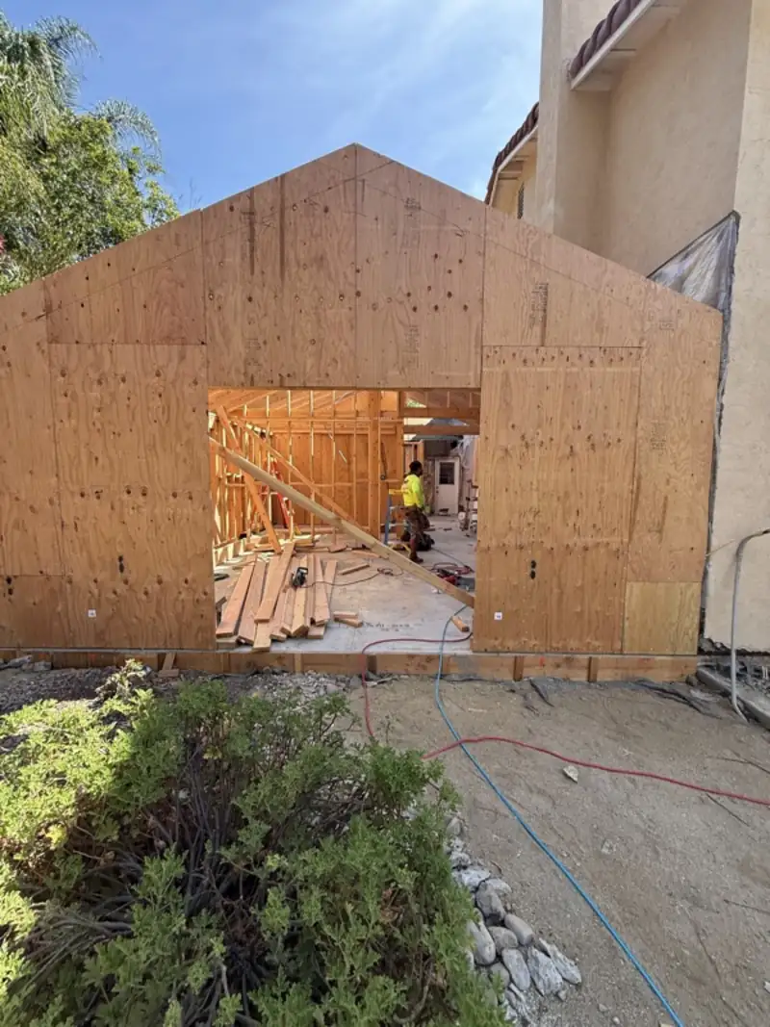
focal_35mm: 14
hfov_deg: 85.7
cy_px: 514
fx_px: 415
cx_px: 385
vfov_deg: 102.1
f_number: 2.2
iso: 50
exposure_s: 1/388
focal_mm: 2.22
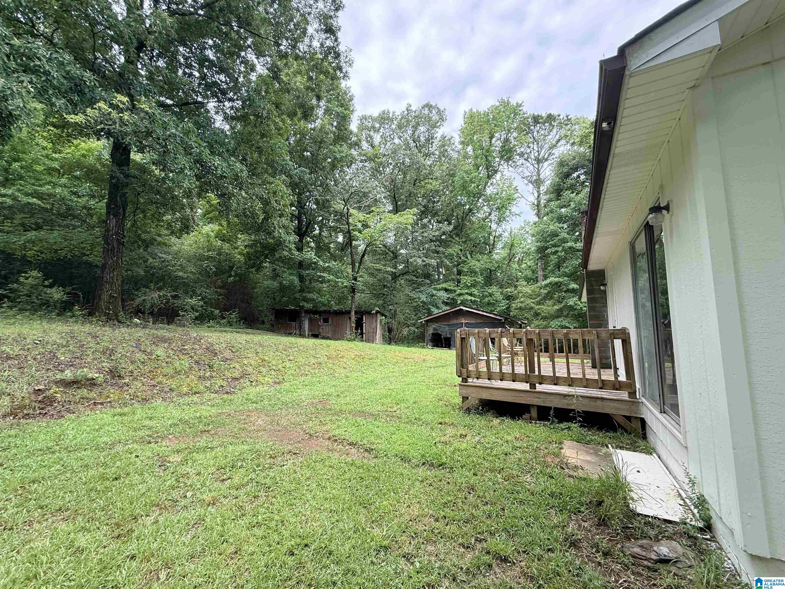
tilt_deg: +6.4
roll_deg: -0.4
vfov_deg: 85.7
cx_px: 392
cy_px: 294
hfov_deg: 102.1
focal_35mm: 14
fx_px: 317
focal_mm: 2.22
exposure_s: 1/307
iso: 64
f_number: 2.2
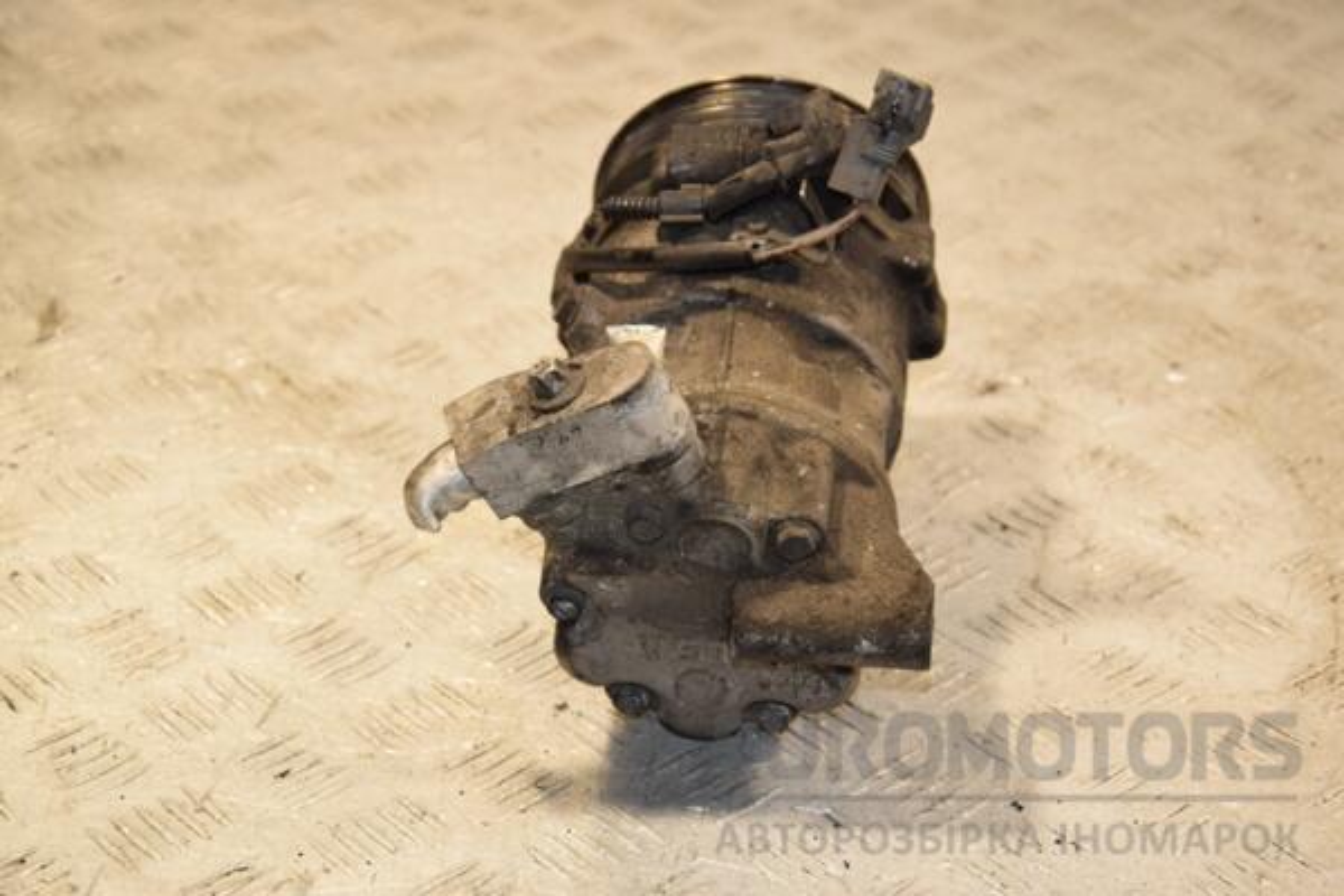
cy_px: 448
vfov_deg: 14.7
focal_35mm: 93
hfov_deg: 21.9
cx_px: 672
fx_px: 3472
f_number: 6.3
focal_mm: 62
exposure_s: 1/200
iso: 800
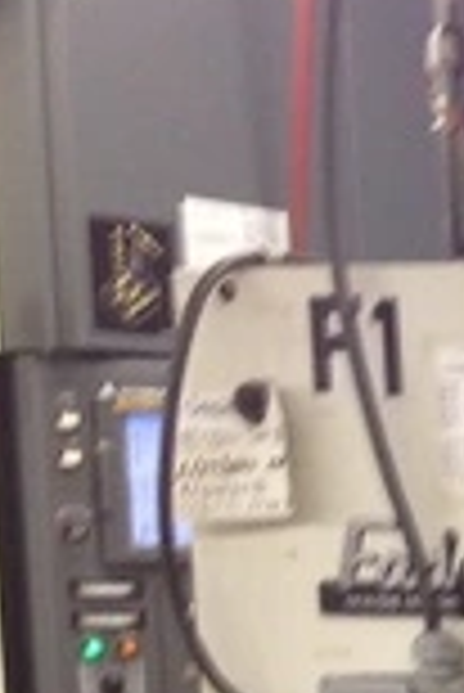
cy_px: 983
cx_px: 1554
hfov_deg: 7.1
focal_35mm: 167
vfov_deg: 11.8
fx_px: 3221
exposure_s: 1/20
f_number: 2.4
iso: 100
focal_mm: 4.13
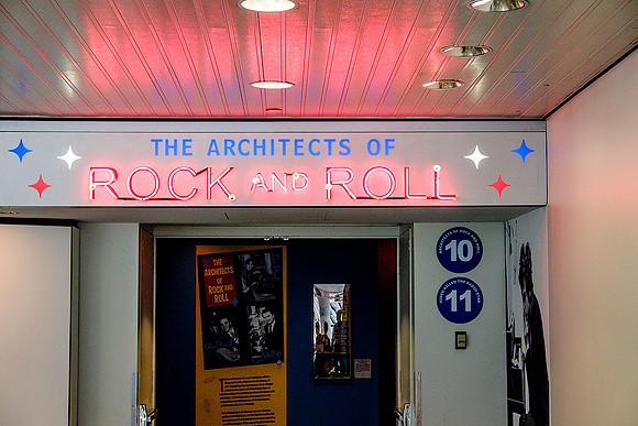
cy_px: 213
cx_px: 319
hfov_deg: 29.2
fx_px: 1223
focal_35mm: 69
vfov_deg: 19.7
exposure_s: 1/100
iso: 1600
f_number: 6.4
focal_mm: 46.3
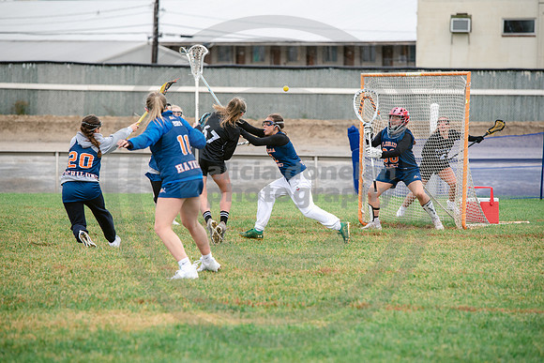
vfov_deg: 7.0
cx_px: 272
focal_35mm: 195
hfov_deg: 10.5
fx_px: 2947
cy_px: 182
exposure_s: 1/1250
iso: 400
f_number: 4.5
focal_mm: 195
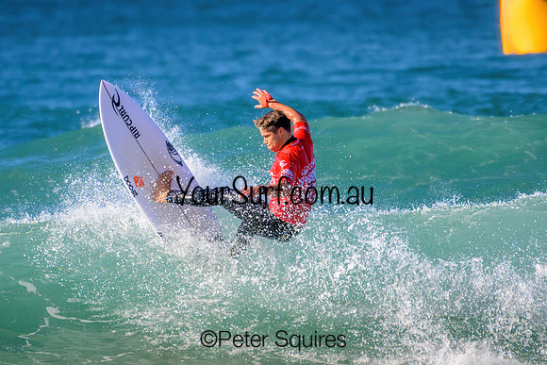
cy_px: 182
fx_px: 15197
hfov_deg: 2.1
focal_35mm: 1000
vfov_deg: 1.4
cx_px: 274
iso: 2000
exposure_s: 1/2500
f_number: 11
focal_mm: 1000
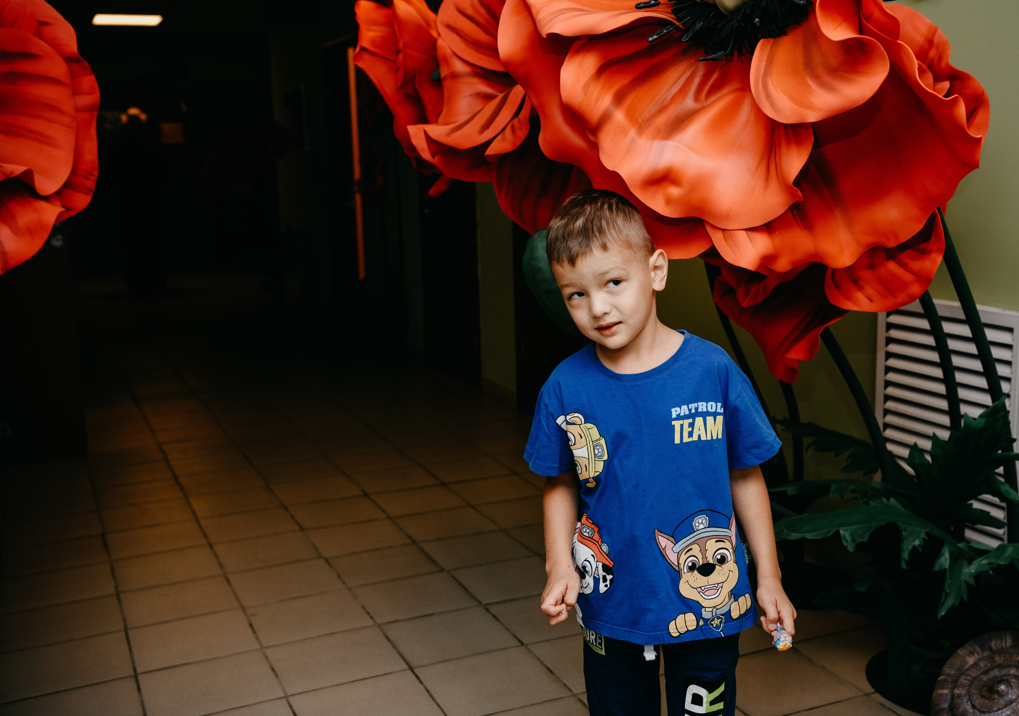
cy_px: 333
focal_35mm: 42
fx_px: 1212
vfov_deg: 32.9
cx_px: 574
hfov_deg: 45.5
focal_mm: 38
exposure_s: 1/160
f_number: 4
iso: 320
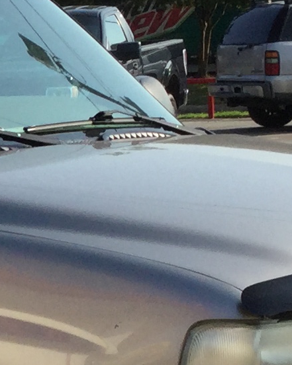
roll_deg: +1.6
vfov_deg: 10.7
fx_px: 1935
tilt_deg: -10.0
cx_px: -190
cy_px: 348
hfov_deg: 8.4
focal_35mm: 179
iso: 25
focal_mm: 3.3
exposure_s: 1/1381
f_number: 2.4
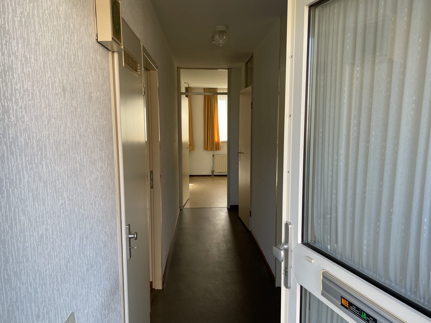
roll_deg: -1.1
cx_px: 219
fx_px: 361
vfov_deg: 48.2
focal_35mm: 29
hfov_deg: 61.7
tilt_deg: -3.1
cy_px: 170
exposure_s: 1/121
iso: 50
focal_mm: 4.2
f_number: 1.6
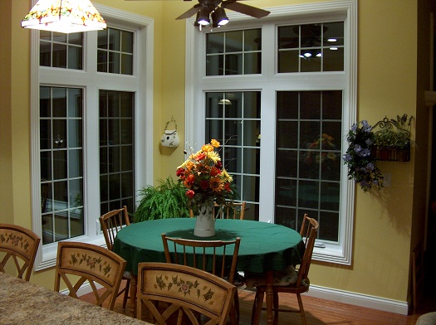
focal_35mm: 37
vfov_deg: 38.6
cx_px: 218
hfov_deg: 50.2
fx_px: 465
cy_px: 162
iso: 100
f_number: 2.8
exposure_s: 1/9.11
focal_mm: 7.6
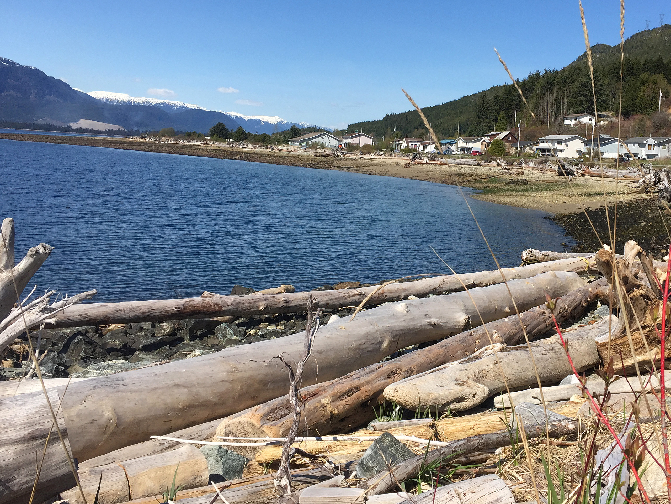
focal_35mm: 37
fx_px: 717
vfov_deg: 38.6
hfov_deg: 49.6
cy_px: 212
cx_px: 423
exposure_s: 1/2475
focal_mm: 4.15
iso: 32
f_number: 2.2
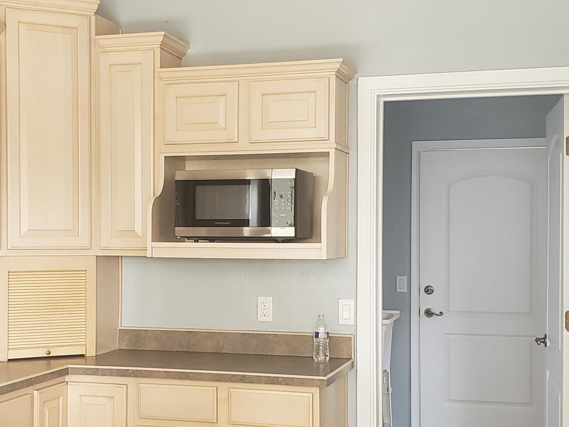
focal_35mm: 59
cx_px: 191
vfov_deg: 24.8
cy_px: 268
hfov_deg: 32.4
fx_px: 970
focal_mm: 4.3
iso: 200
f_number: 2.4
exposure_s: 1/50
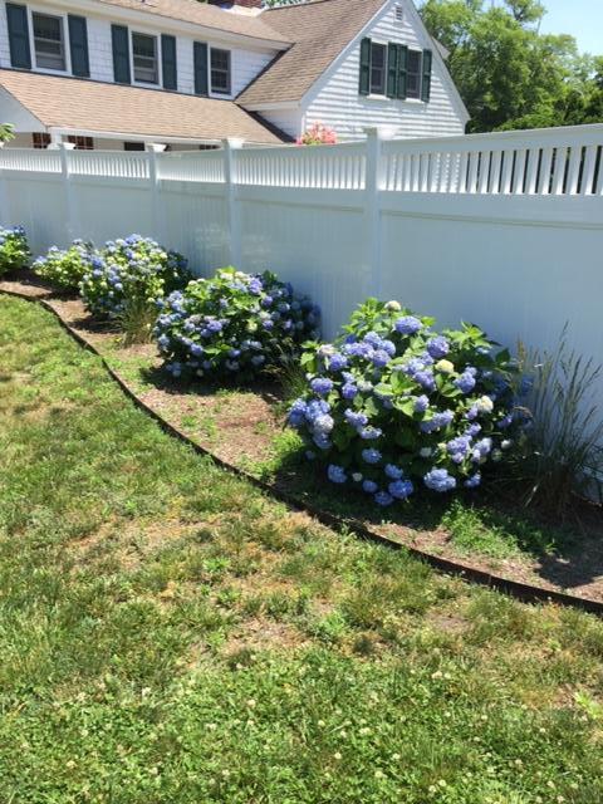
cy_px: 402
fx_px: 674
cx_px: 302
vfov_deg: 61.7
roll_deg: +0.3
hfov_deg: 48.2
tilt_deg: -24.1
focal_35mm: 29
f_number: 2.2
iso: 32
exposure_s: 1/989
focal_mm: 4.15
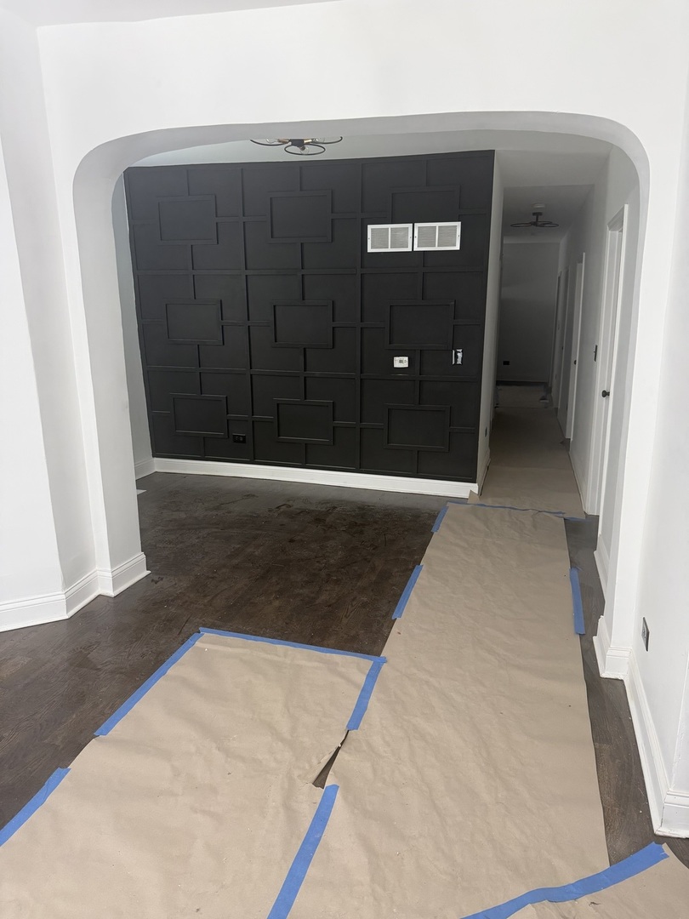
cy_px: 460
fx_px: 637
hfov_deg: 56.8
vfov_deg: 71.6
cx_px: 344
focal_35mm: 24
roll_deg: -0.6
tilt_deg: -13.7
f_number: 1.78
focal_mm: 6.76
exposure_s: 1/120
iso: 200
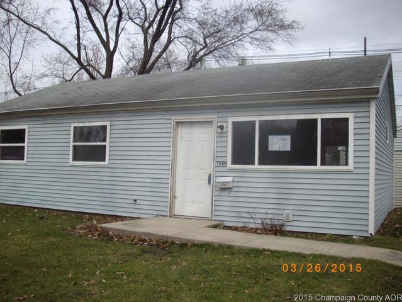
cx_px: 201
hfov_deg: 50.1
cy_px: 151
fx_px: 430
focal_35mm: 37
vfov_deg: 38.7
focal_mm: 6.2
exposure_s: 1/320
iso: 80
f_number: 5.6
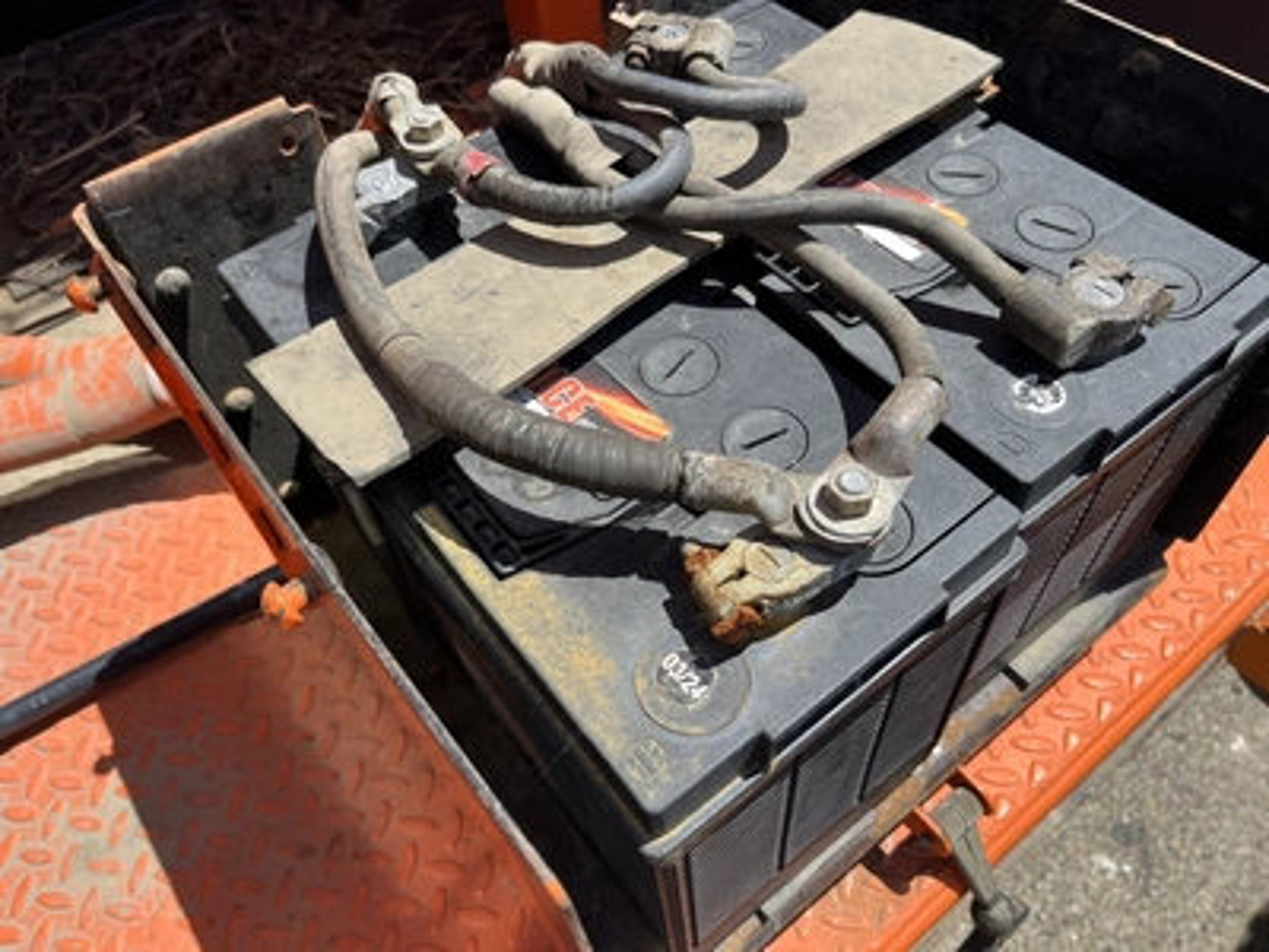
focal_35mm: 26
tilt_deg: -54.1
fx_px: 953
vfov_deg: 53.1
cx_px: 634
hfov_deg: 67.3
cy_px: 476
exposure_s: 1/2062
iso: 50
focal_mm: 5.1
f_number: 1.6
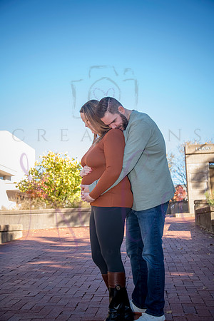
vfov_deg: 41.1
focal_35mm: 48
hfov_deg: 28.1
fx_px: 428
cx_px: 107
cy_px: 160
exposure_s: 1/640
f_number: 4.2
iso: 640
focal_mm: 48
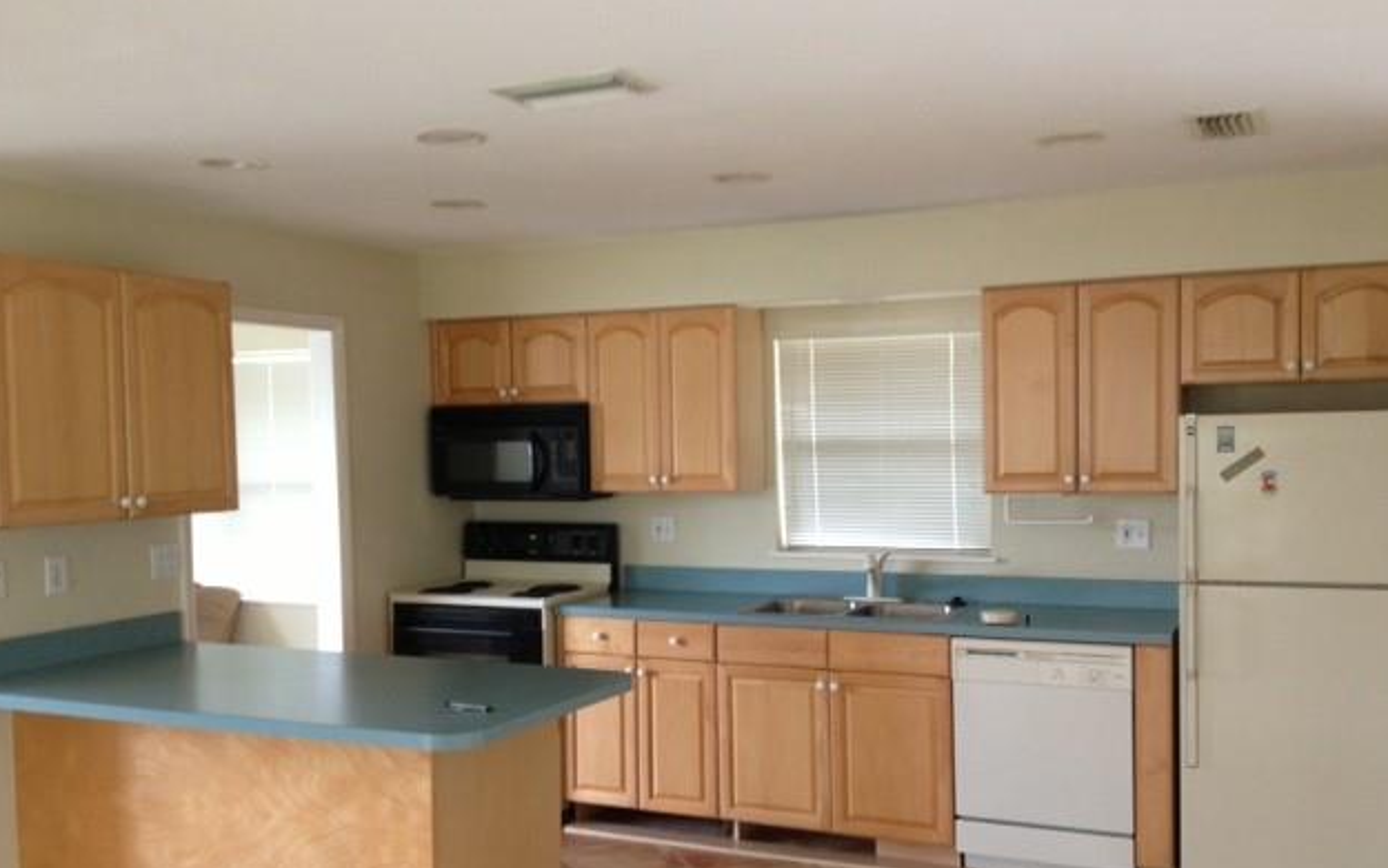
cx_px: 702
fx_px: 1438
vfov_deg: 33.6
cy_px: 491
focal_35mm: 38
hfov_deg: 51.5
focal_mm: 4.28
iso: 125
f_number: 2.4
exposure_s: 1/20
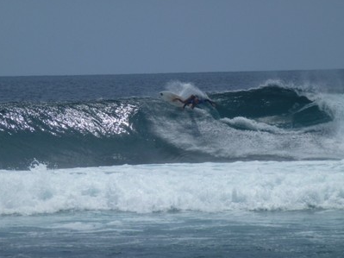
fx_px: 5116
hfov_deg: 3.9
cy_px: 132
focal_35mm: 515
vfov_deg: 2.9
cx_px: 145
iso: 100
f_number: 5.9
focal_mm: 67
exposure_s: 1/1600
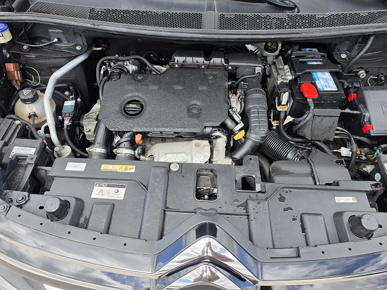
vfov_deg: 58.9
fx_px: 257
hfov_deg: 73.9
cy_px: 145
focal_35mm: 23
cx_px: 194
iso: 64
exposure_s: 1/2607
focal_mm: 6.5
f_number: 1.4
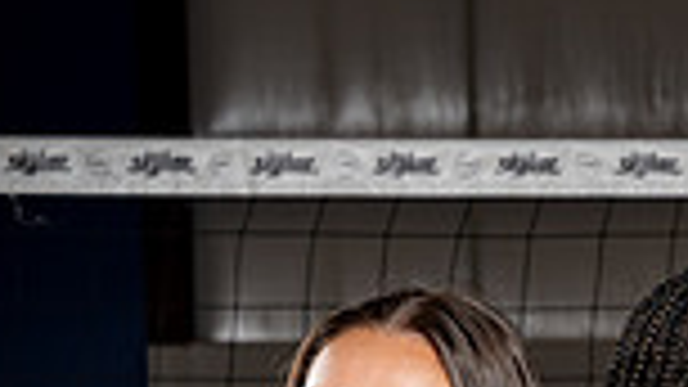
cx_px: 607
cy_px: 954
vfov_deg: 5.4
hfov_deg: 9.9
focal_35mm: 216
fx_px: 3940
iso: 100
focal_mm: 70
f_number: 8
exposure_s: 1/250
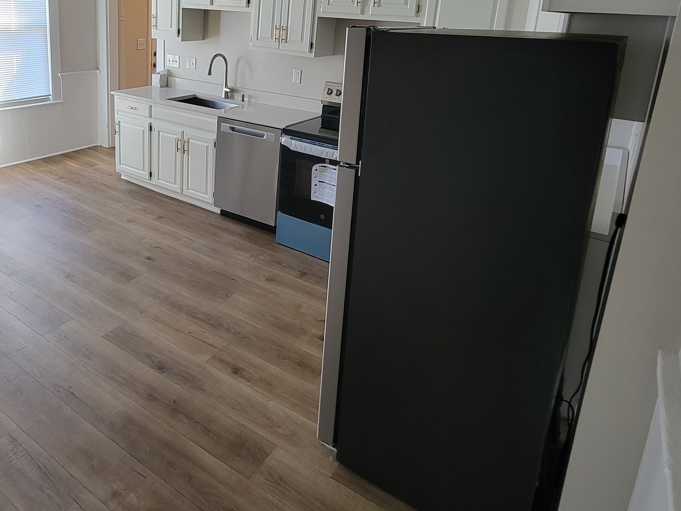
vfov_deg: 54.1
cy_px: 125
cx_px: 233
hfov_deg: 69.8
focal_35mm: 24
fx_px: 472
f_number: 2.2
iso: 160
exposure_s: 1/60
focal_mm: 2.2
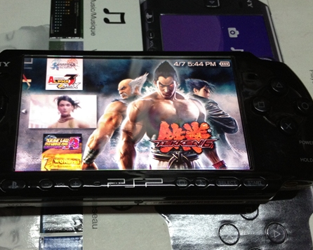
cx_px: 118
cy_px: 122
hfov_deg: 40.1
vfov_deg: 32.7
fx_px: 426
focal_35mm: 46
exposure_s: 1/20
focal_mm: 4.28
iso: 200
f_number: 2.4
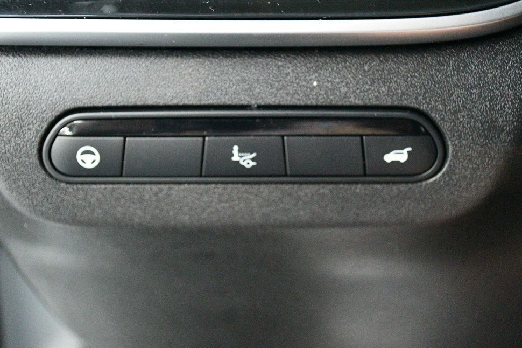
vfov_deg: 23.8
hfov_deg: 35.1
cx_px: 250
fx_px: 826
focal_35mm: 57
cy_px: 169
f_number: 5
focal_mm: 36
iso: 12800
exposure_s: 1/40
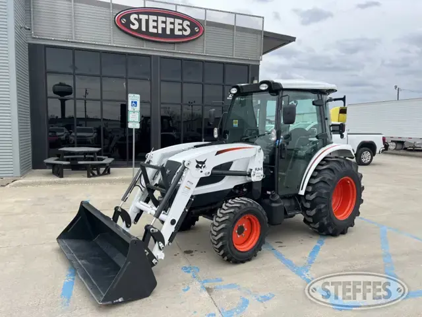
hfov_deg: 67.3
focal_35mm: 26
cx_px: 211
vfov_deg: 53.1
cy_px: 158
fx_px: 317
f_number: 1.5
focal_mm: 5.7
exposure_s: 1/2008
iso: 50
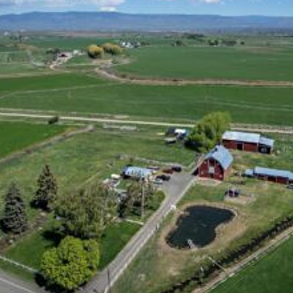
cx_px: 172
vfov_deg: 48.2
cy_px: 117
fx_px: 326
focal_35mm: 34
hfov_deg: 48.2
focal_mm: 8.38
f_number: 2.8
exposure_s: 1/4000
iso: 100
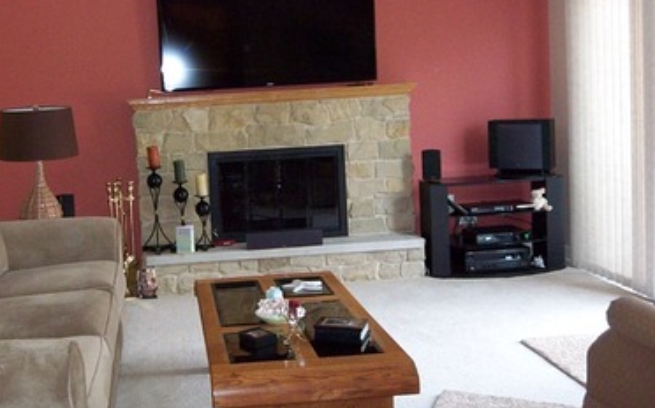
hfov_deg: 46.3
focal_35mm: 42
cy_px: 127
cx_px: 204
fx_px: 749
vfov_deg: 30.2
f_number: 2.8
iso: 160
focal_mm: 3.8
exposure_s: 1/30
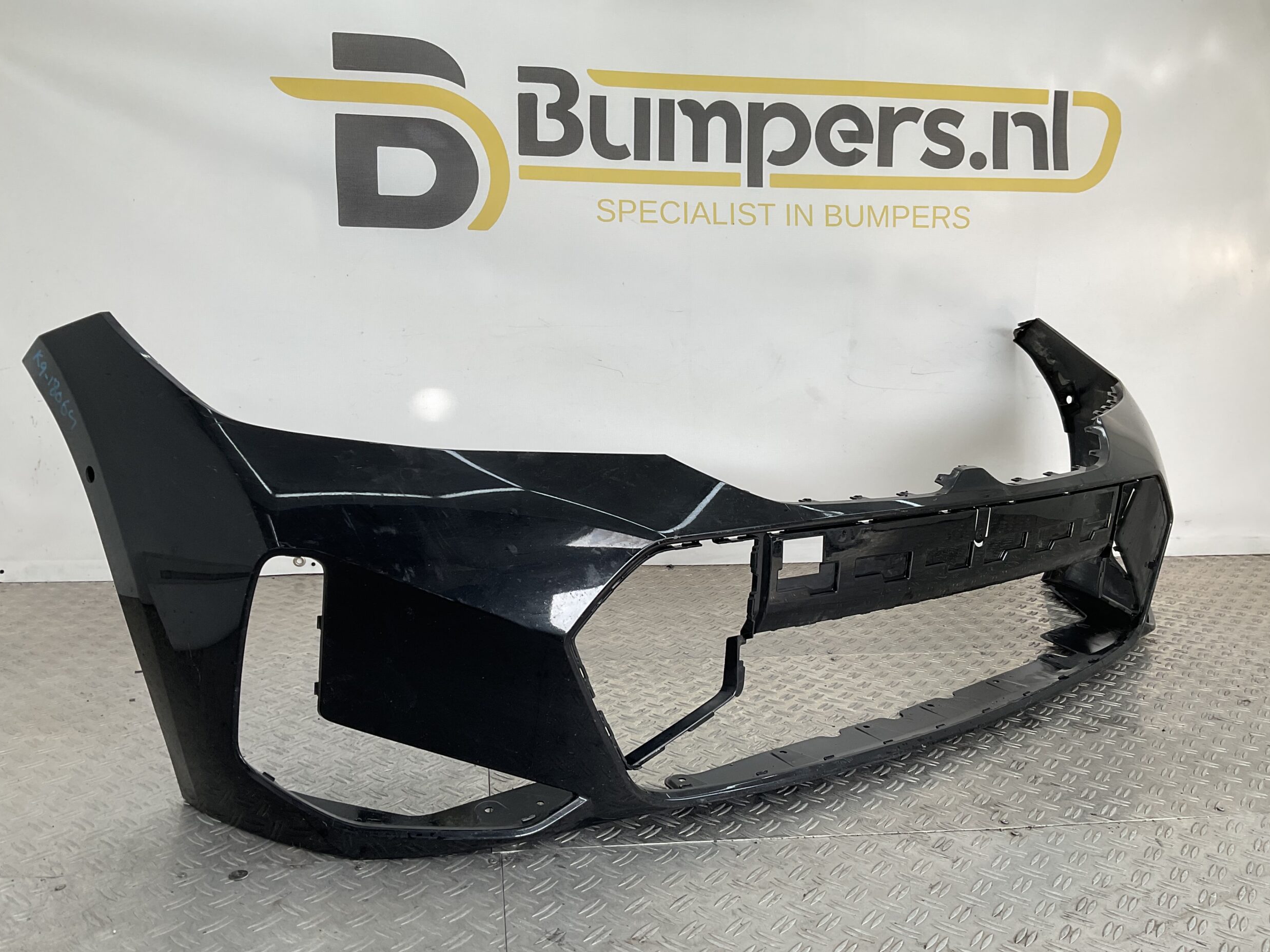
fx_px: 1101
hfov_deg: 60.0
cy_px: 484
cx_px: 636
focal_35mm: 30
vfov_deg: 46.8
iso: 16
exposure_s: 1/312
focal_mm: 3
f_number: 1.8
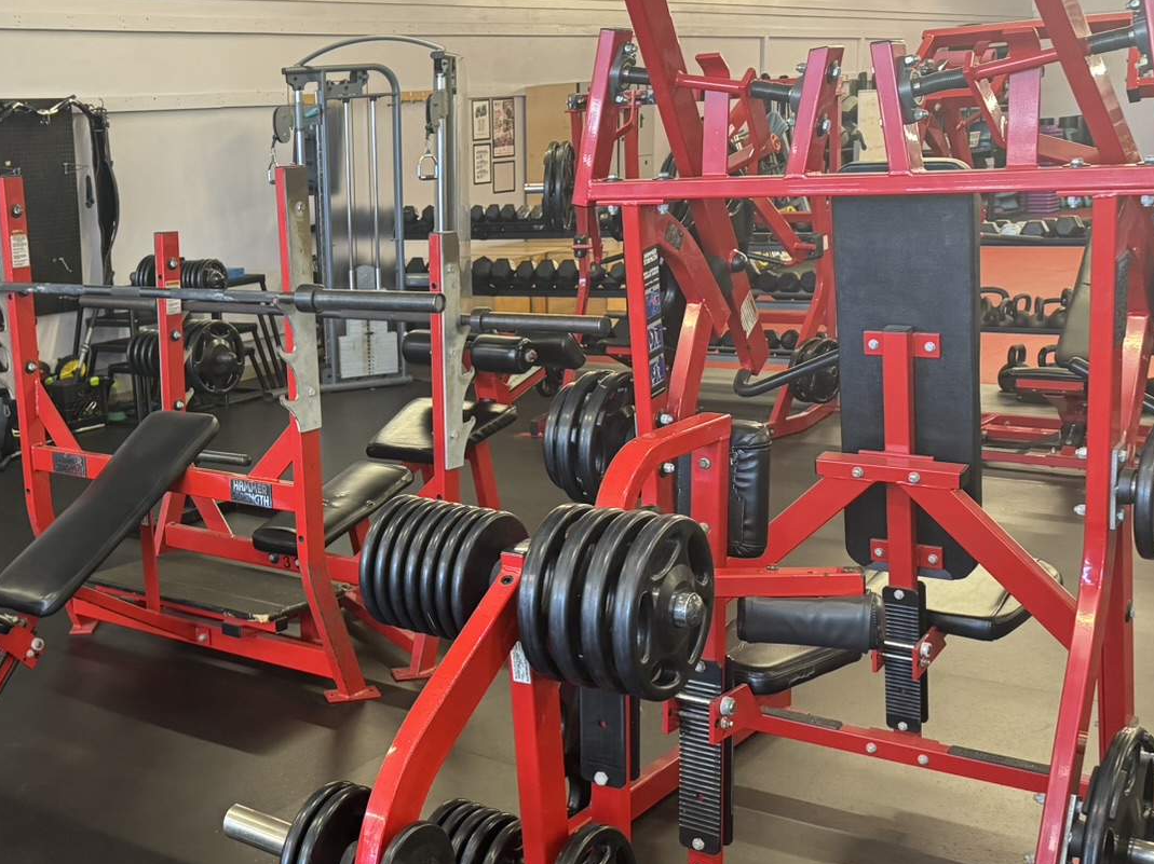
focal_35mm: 46
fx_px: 1533
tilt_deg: -12.6
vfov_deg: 31.4
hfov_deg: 39.8
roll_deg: +3.0
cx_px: 255
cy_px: 497
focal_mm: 6.76
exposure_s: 1/60
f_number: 1.78
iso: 250
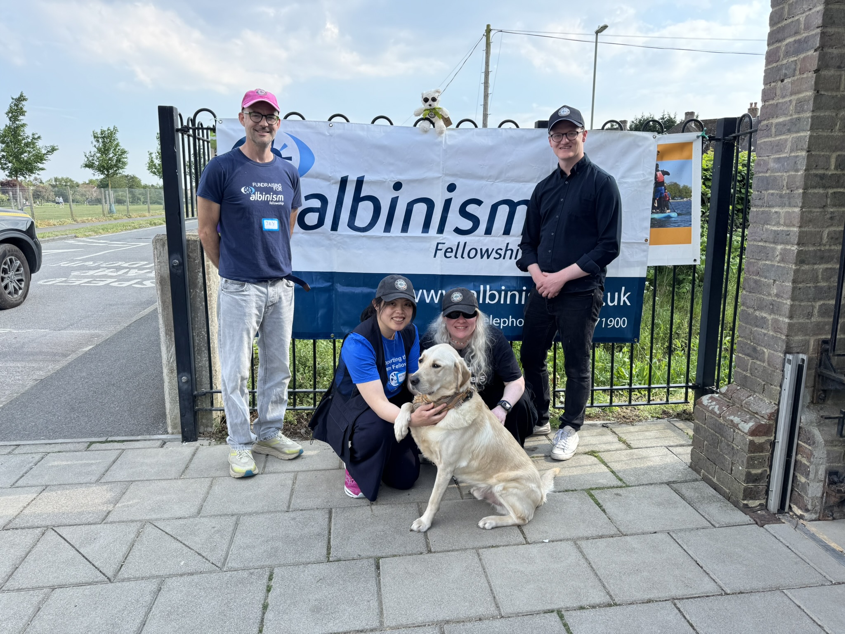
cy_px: 317
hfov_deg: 71.6
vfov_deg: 56.8
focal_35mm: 24
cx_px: 422
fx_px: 586
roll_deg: -0.3
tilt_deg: -11.3
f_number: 1.78
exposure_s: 1/1637
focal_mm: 6.76
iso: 80
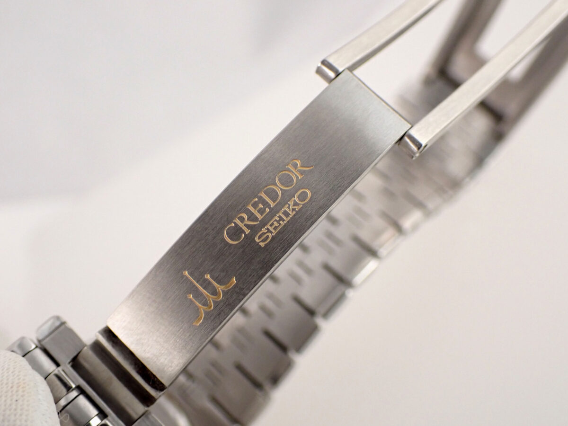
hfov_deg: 42.9
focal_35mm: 44
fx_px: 722
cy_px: 213
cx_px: 284
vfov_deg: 32.9
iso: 640
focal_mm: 7.84
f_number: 2.9
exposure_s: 1/160
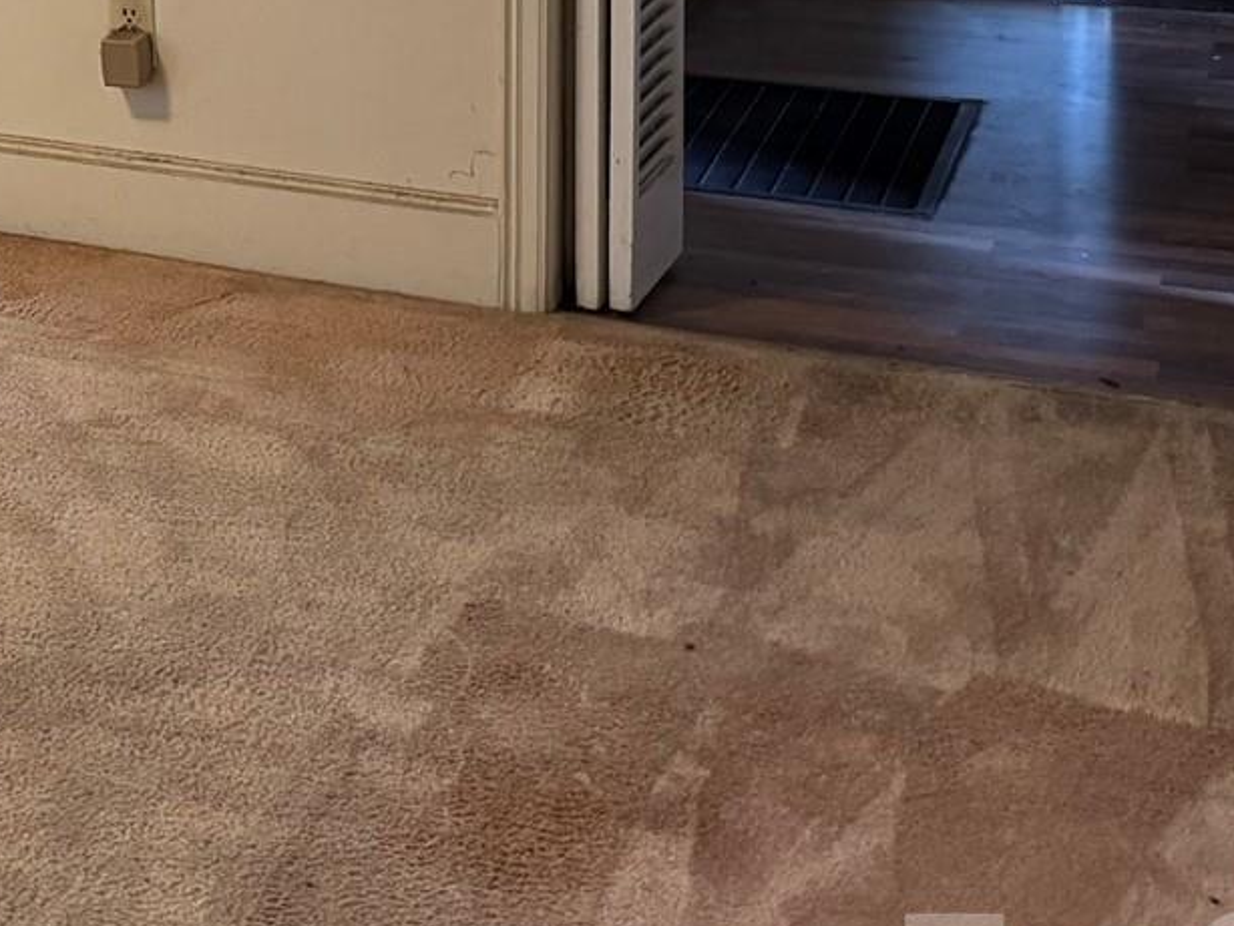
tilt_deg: -9.0
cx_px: -512
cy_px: -235
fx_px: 2853
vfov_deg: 17.4
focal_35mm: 80
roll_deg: +3.1
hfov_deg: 21.3
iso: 640
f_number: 1.78
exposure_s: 1/40
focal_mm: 6.76
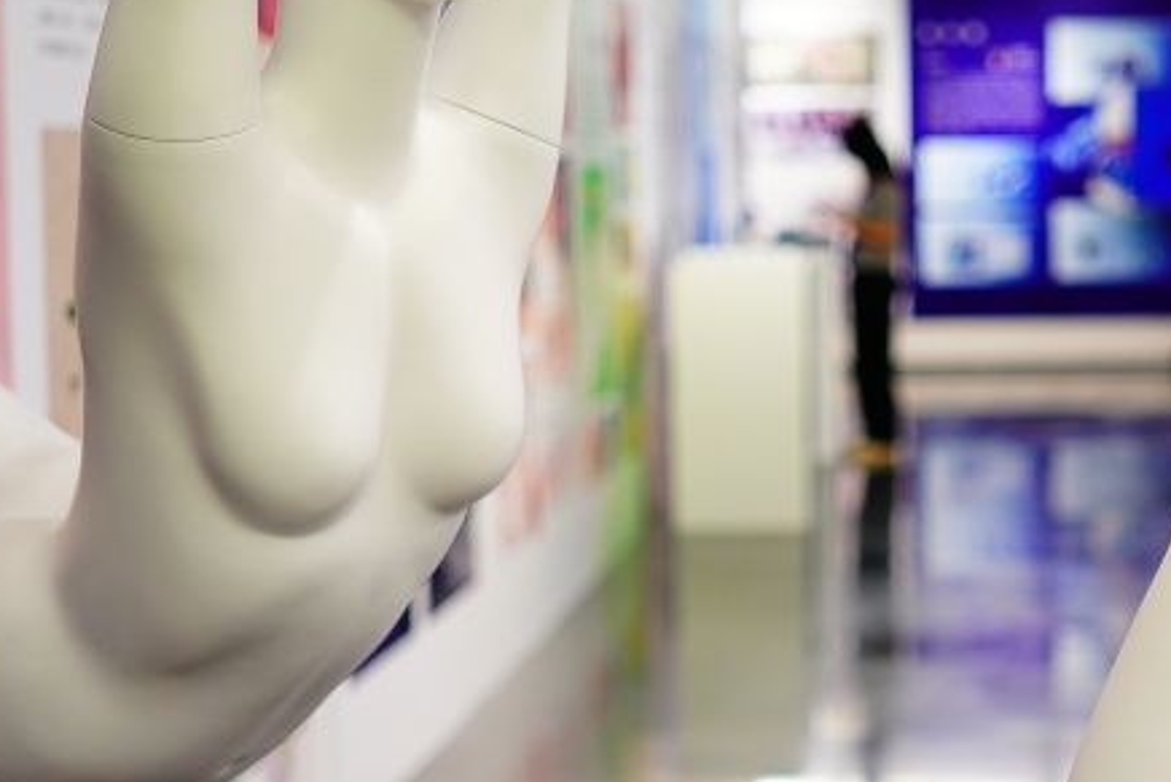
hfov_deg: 21.5
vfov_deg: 14.6
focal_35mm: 94
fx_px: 3058
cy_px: 429
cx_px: 865
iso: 1000
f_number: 2
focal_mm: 40
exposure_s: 1/500
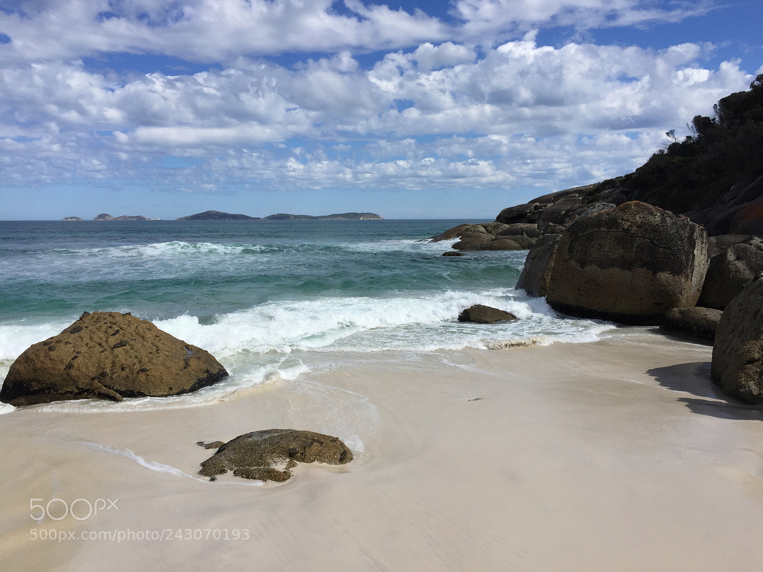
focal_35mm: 29
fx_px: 639
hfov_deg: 61.7
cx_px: 382
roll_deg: -0.4
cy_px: 286
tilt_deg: -6.0
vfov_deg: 48.2
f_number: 2.2
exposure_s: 1/3968
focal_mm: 4.15
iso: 32
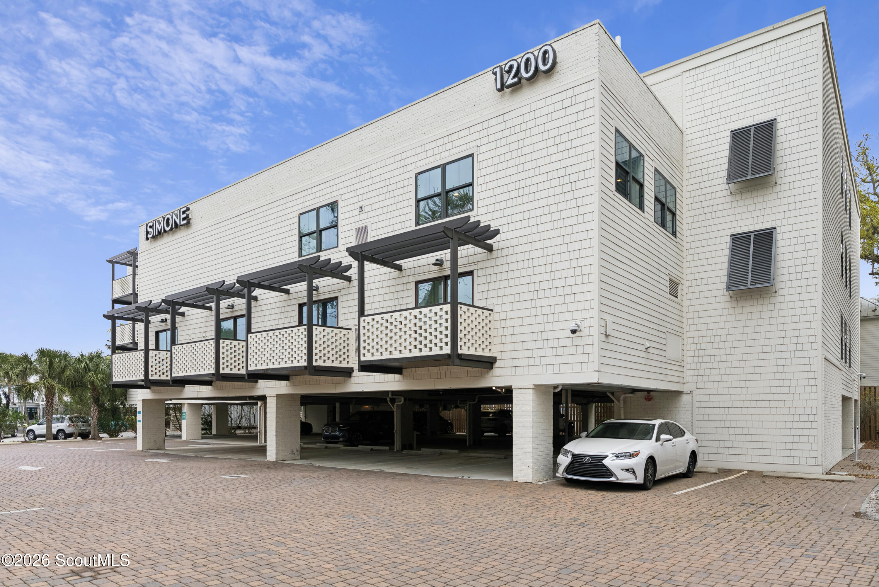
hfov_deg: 78.6
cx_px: 440
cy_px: 294
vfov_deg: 57.3
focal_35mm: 22
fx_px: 537
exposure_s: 1/200
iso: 100
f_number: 5.6
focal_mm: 22
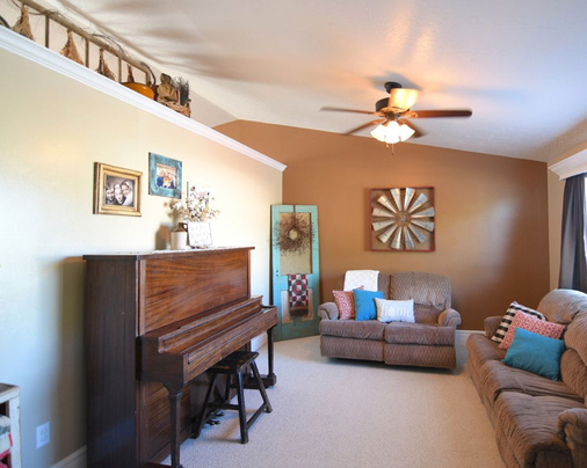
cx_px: 347
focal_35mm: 20
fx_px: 340
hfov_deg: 80.8
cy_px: 224
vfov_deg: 69.1
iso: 220
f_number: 2.8
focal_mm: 11
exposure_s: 1/15
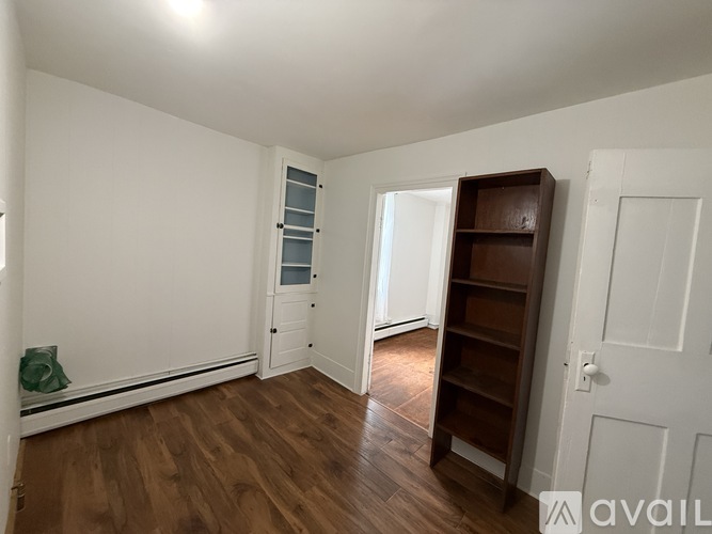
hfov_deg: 102.1
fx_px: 288
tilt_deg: -3.3
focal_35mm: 14
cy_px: 267
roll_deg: -4.5
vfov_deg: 85.7
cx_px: 356
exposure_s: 1/66
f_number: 2.2
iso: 400
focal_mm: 2.22
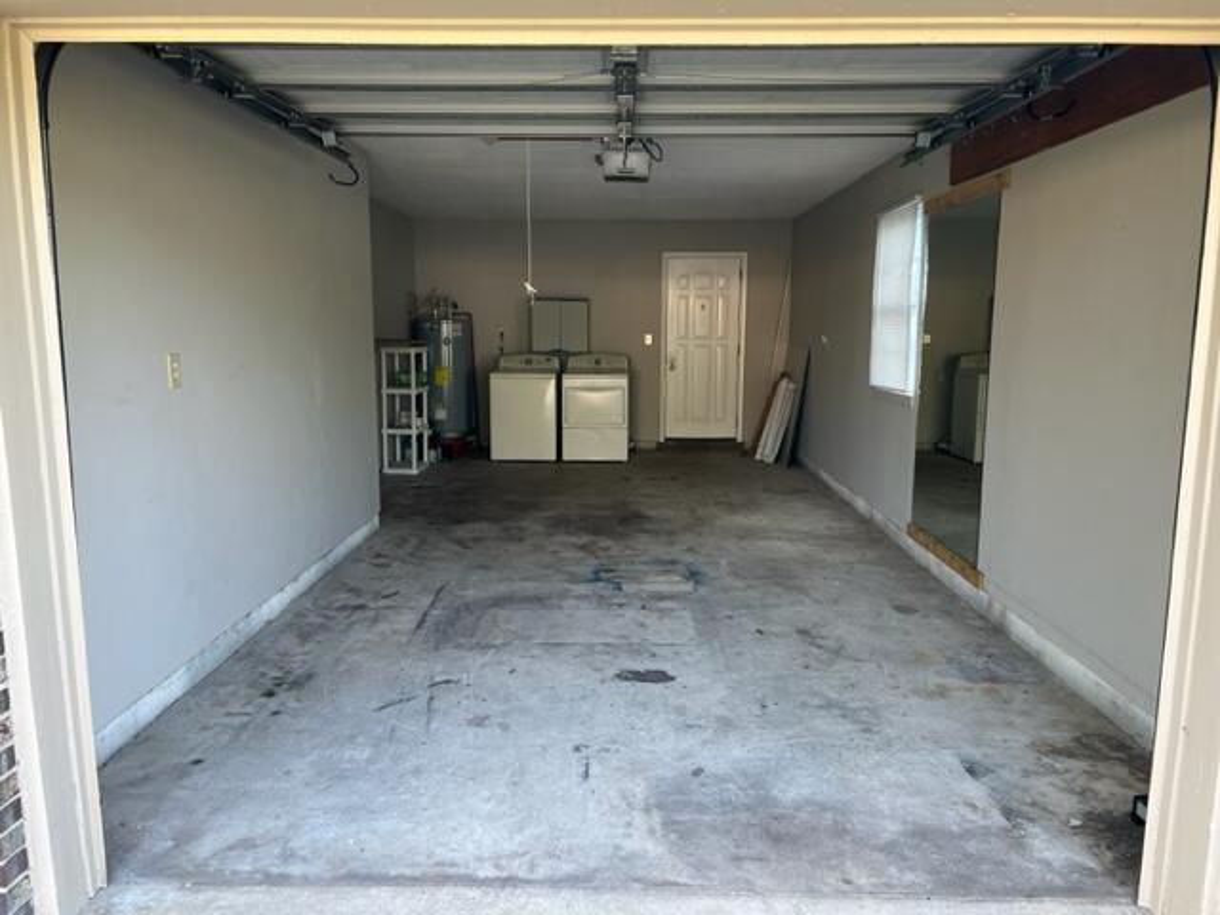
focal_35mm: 26
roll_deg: -0.5
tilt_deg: -9.6
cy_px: 458
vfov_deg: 53.1
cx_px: 610
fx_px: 916
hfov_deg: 67.3
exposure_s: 1/121
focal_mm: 5.7
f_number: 1.5
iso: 32
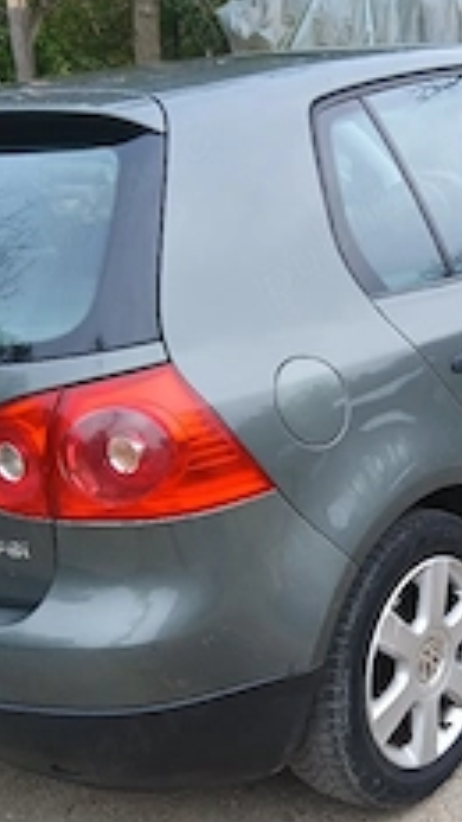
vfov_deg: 41.7
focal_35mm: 49
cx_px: 444
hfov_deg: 23.6
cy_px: 534
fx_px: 1067
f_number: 1.8
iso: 32
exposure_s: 1/101
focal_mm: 3.98
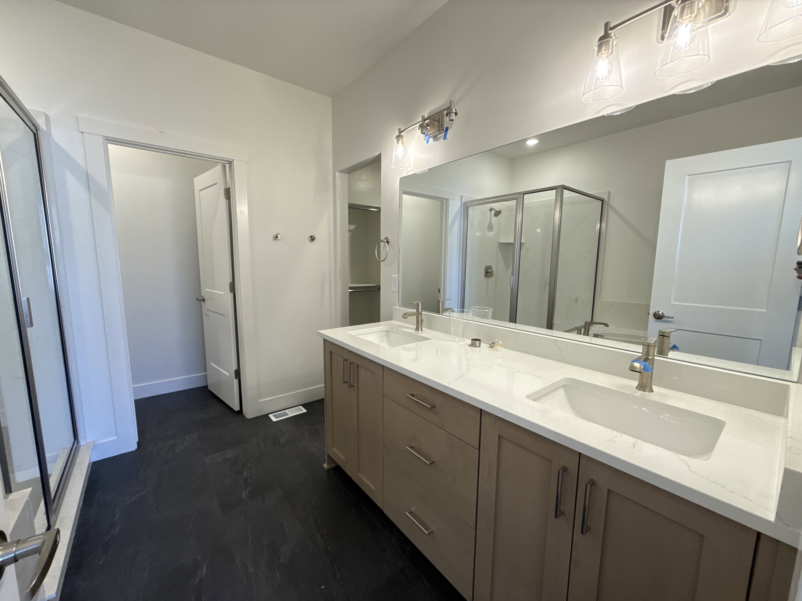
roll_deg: -0.3
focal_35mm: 14
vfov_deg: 85.7
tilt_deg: -6.6
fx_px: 324
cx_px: 401
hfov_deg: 102.1
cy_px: 300
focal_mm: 2.22
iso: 160
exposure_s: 1/120
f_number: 2.2
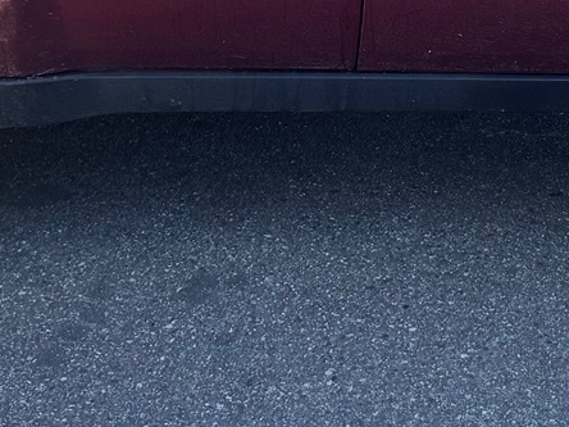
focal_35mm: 109
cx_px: 487
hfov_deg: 17.8
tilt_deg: -12.1
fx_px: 1792
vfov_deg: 12.9
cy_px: -208
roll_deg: +3.4
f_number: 1.78
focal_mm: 6.76
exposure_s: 1/1311
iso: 80
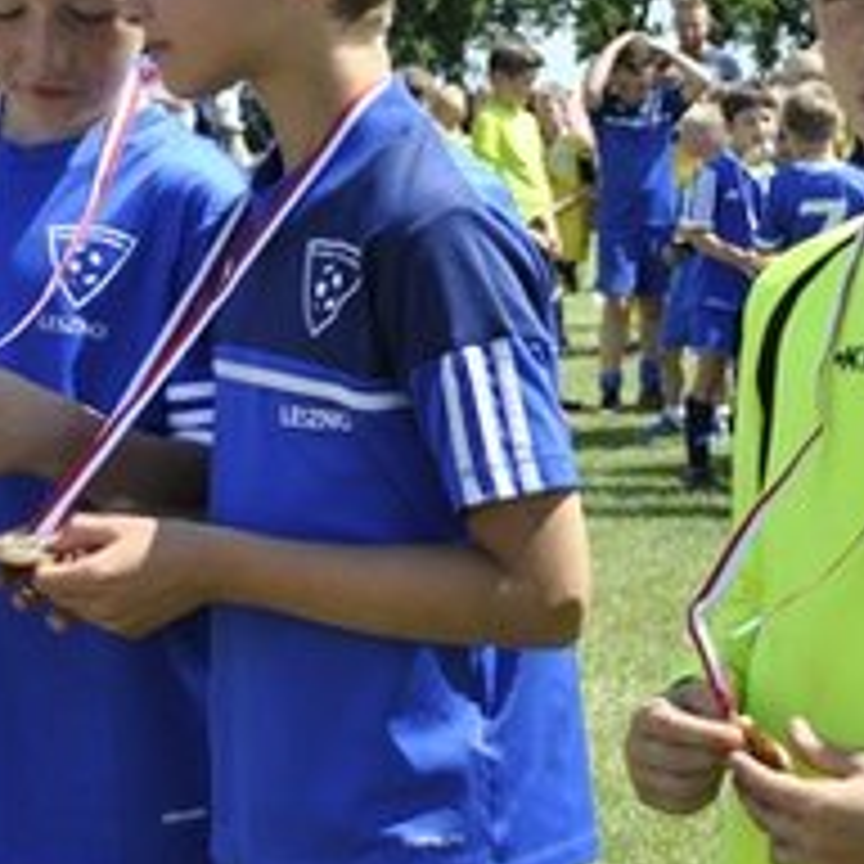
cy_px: 378
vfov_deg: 16.7
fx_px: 2937
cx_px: 580
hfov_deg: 16.7
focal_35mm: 104
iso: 140
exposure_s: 1/1000
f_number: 4
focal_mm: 24
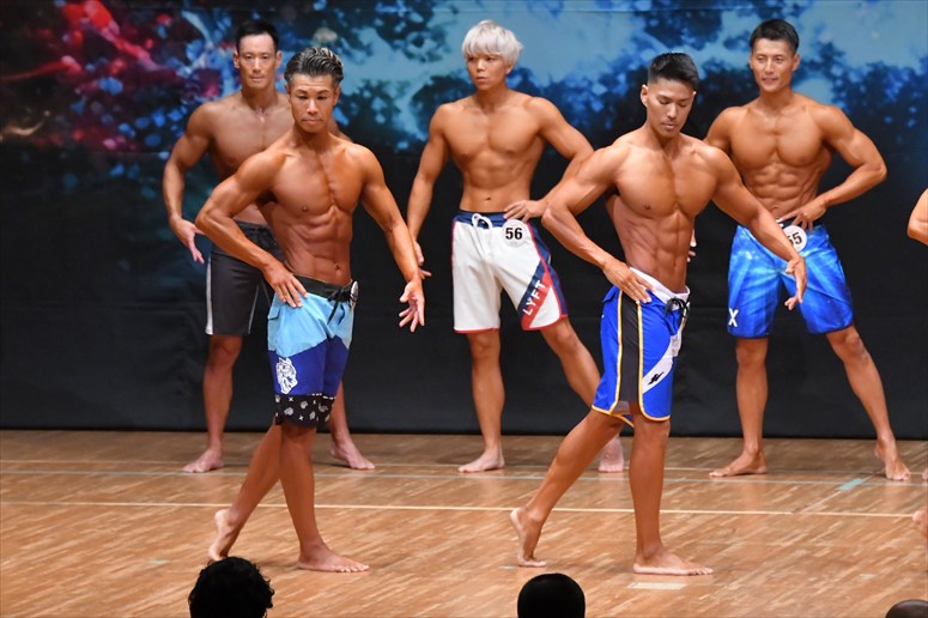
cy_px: 309
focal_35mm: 270
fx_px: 6957
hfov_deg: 7.6
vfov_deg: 5.1
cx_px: 464
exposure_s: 1/400
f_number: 5.6
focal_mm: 180
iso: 8000
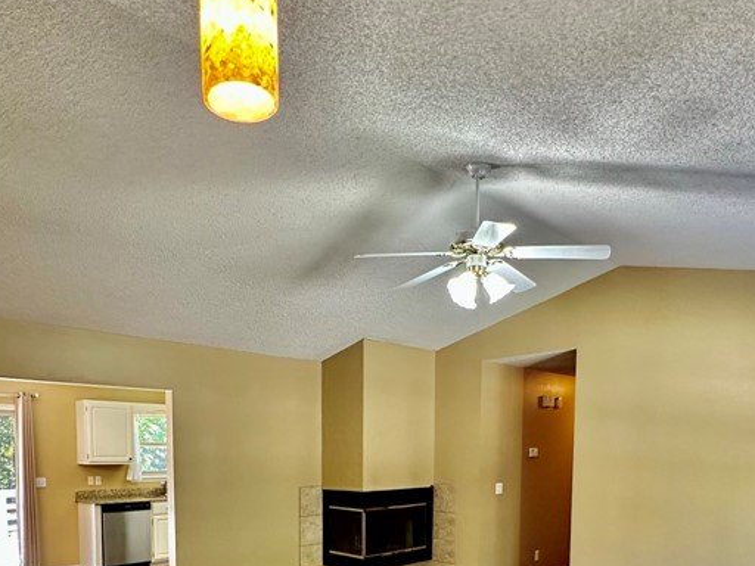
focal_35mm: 28
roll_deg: -0.4
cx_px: 360
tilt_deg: -5.4
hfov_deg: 63.4
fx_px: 611
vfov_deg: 45.5
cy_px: 500
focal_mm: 2.22
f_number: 2.2
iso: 320
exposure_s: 1/60
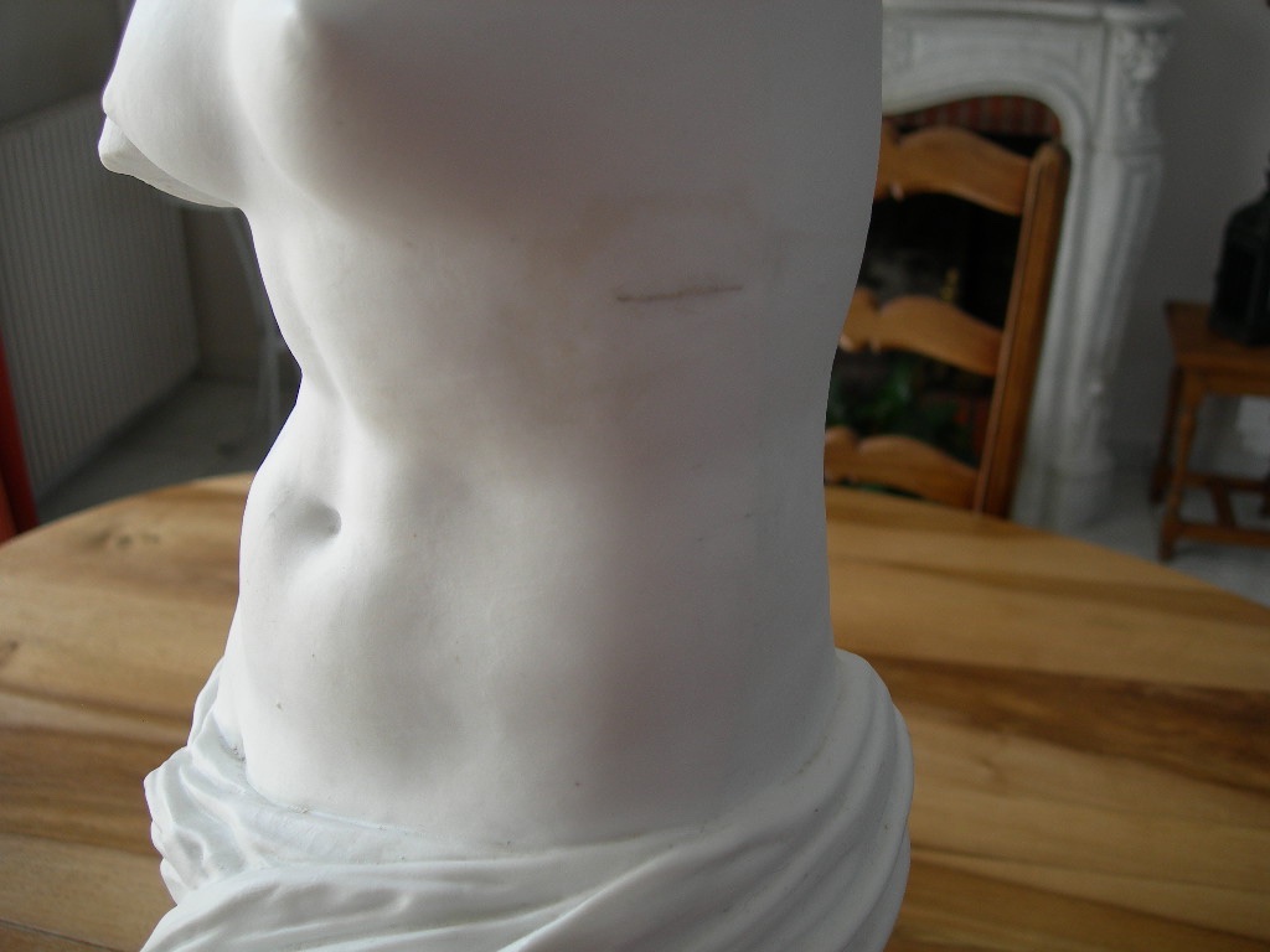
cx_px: 635
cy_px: 476
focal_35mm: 38
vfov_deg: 37.7
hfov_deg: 49.0
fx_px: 1394
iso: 50
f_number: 2.8
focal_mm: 7.8
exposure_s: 1/40.7
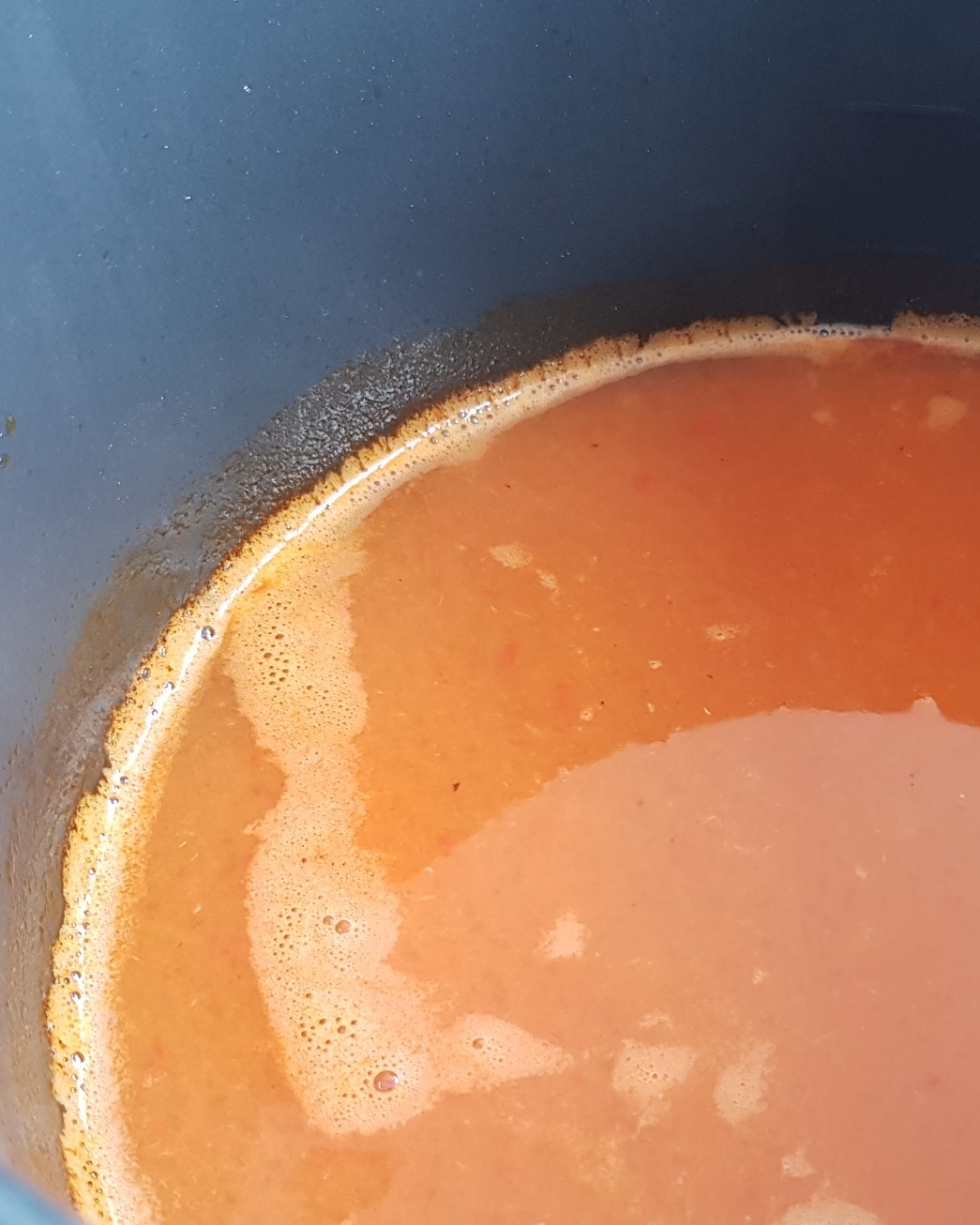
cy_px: 674
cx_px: 947
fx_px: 1704
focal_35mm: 47
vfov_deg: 39.5
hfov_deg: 30.2
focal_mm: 4.2
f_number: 1.7
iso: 160
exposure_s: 1/50
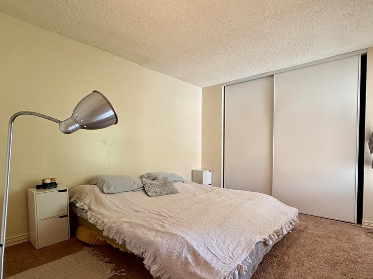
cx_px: 210
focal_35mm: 19
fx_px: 205
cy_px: 156
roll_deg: -0.1
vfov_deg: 68.4
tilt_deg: -2.7
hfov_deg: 84.2
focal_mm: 2.22
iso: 320
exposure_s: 1/60
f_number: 2.2
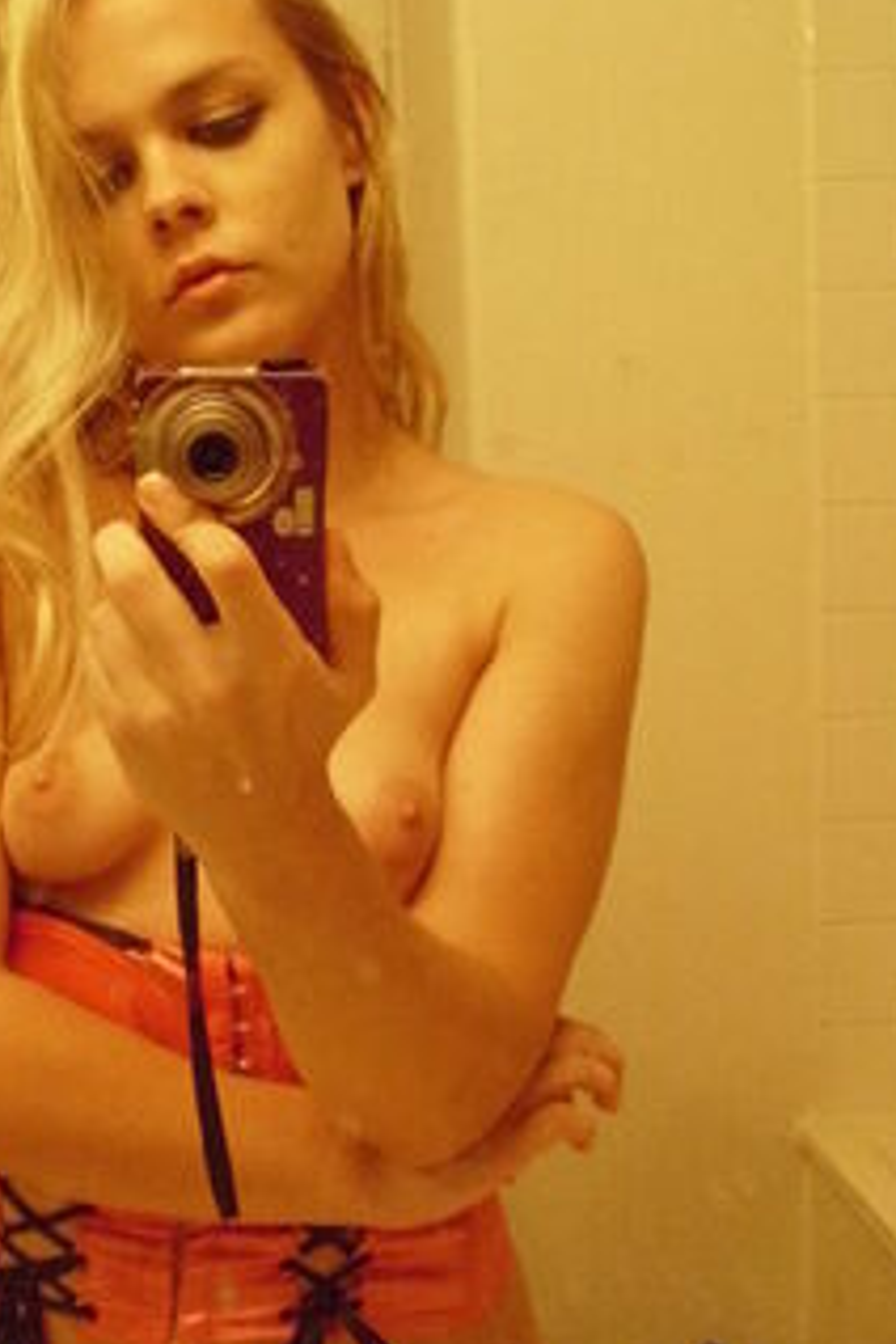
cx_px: 207
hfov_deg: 23.1
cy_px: 771
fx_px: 2165
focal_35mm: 58
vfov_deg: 34.4
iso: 800
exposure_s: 1/30
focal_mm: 6.36
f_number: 3
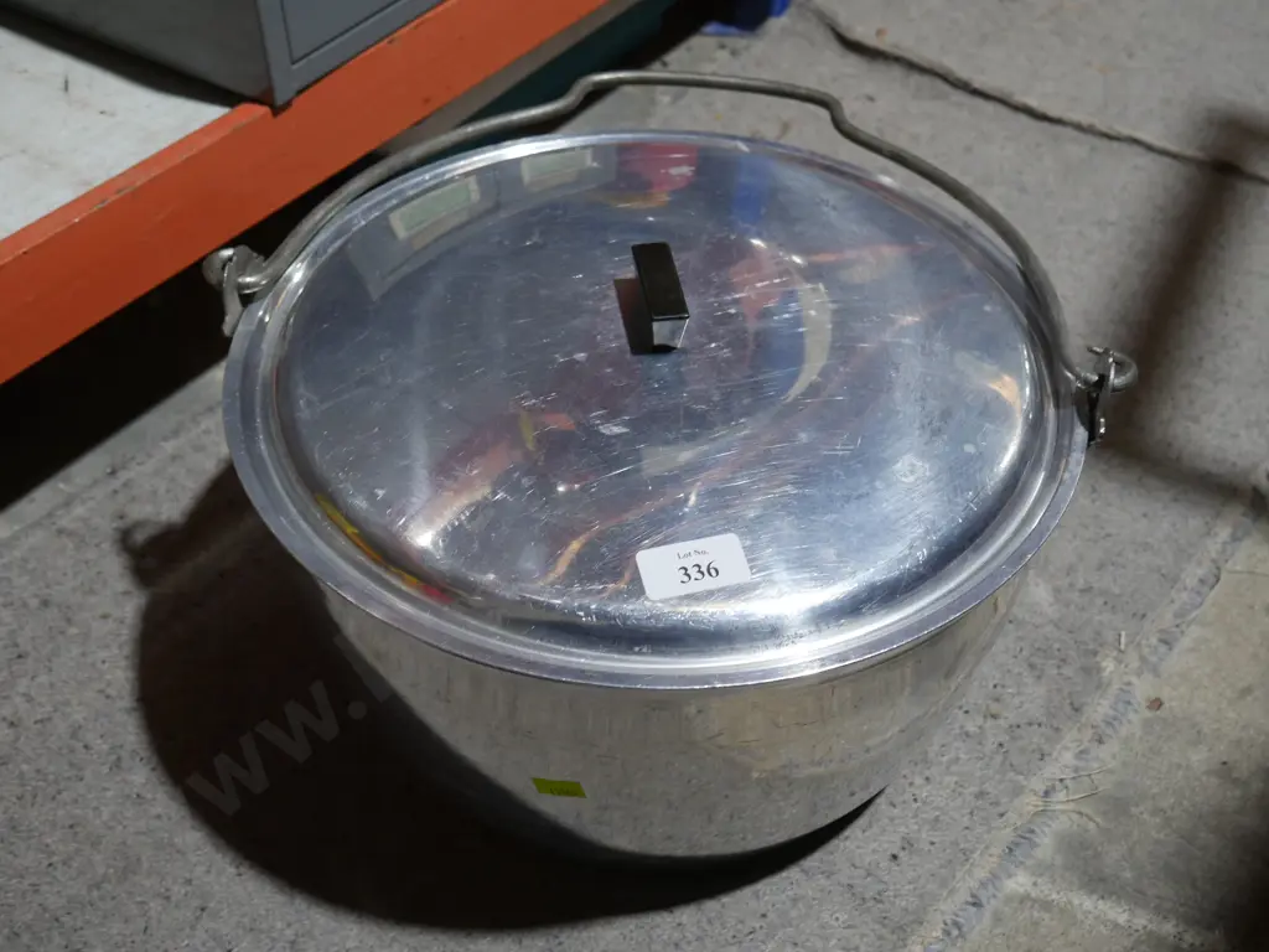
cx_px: 634
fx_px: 1540
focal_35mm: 42
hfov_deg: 44.8
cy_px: 476
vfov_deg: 34.3
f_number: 4.6
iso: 400
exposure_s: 1/60
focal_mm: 21
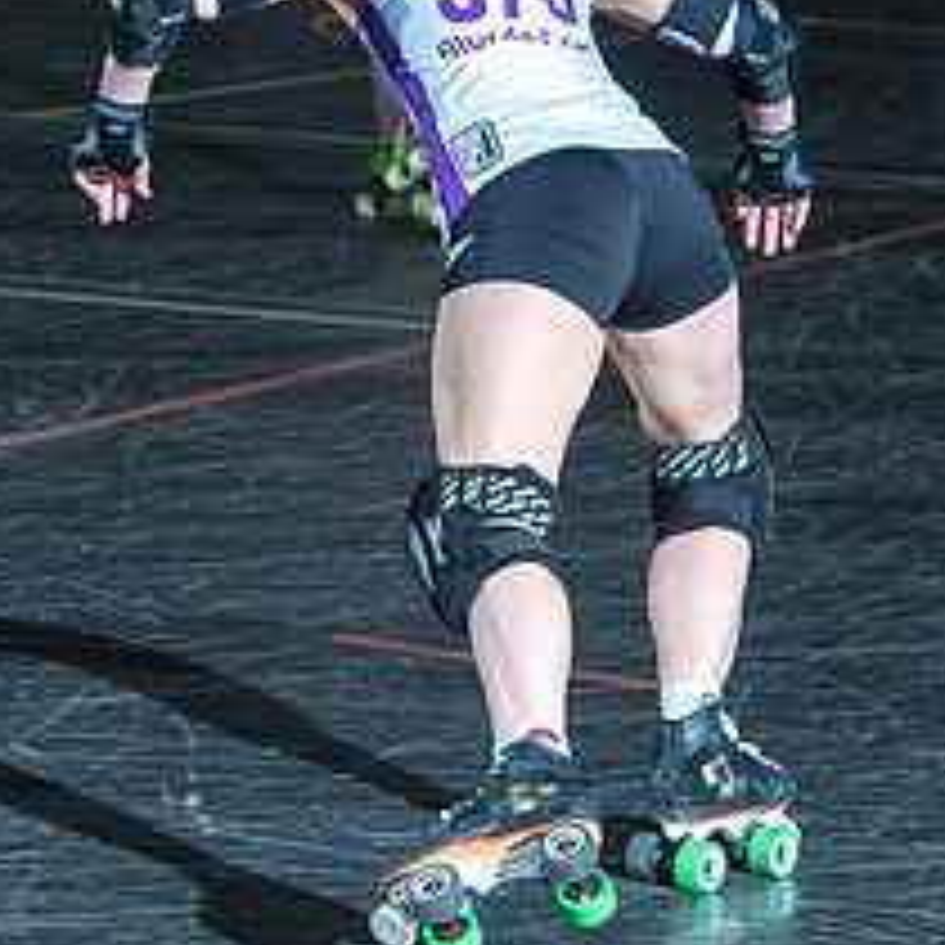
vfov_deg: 7.8
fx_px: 6888
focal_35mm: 223
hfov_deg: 7.8
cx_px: 486
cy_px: 340
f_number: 8
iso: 800
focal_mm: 95
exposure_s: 1/160
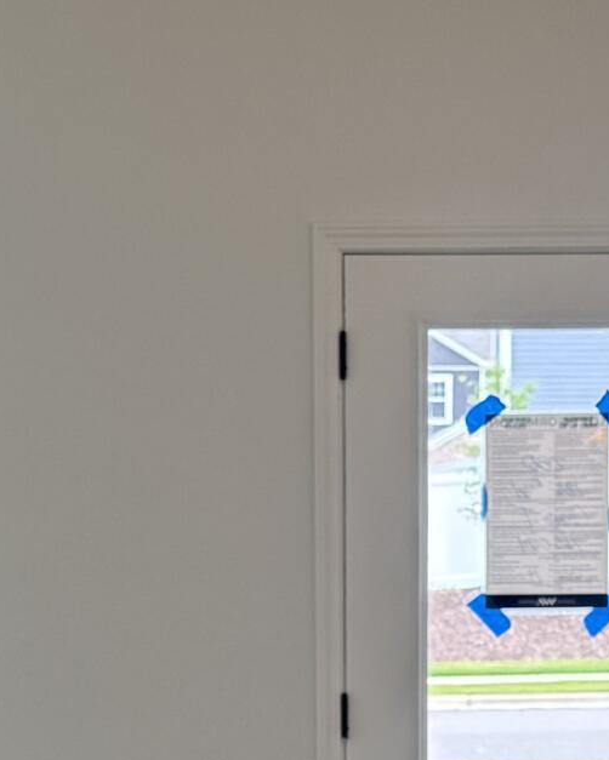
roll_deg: -0.3
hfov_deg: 13.8
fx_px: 2522
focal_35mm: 112
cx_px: 379
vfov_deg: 16.5
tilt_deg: -8.7
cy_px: 908
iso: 200
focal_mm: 6.76
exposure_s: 1/179
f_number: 1.78
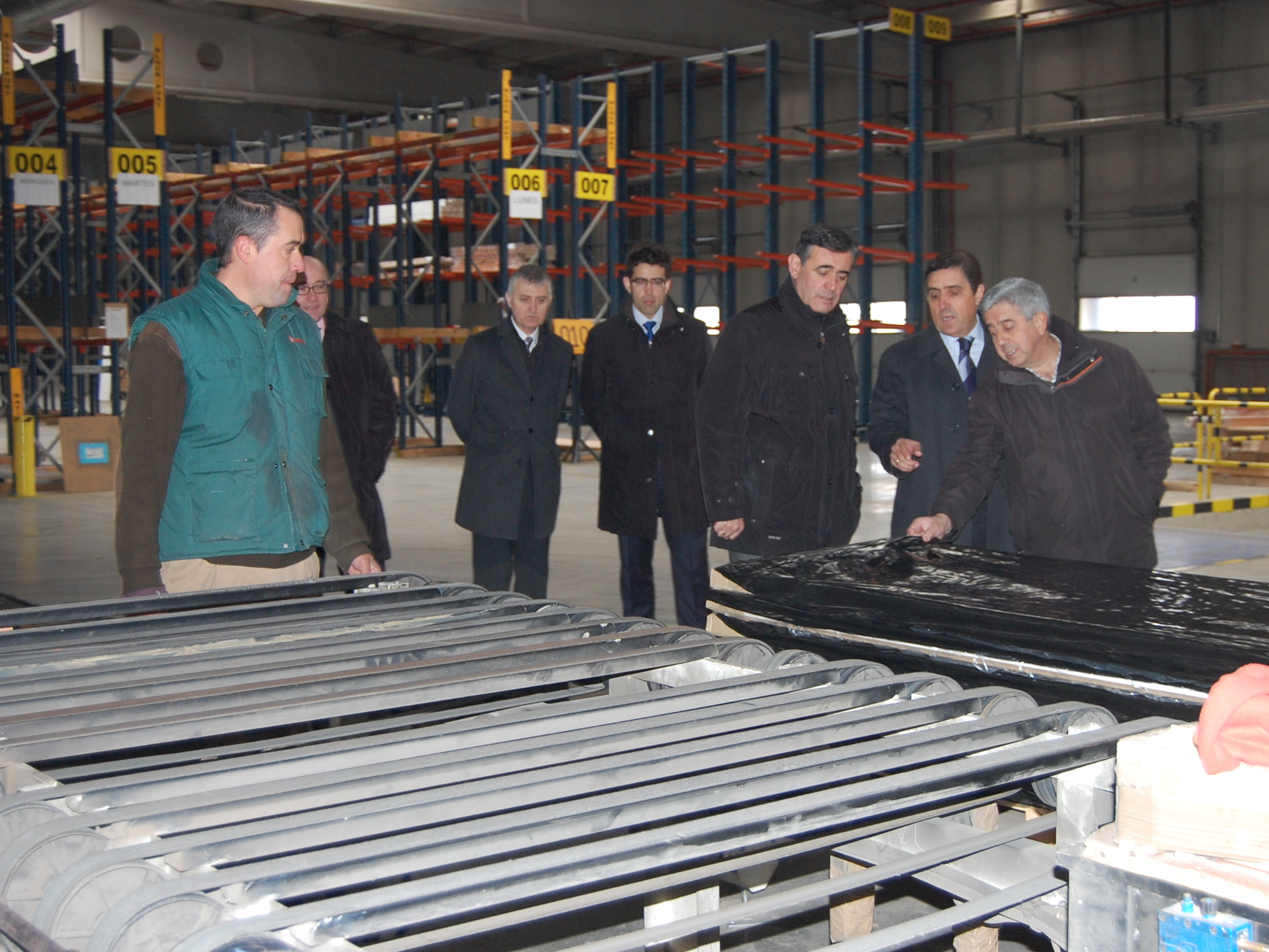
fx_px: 1796
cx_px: 713
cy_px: 476
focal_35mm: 49
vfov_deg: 29.7
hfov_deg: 38.8
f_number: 4.2
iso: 800
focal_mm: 30
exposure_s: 1/60
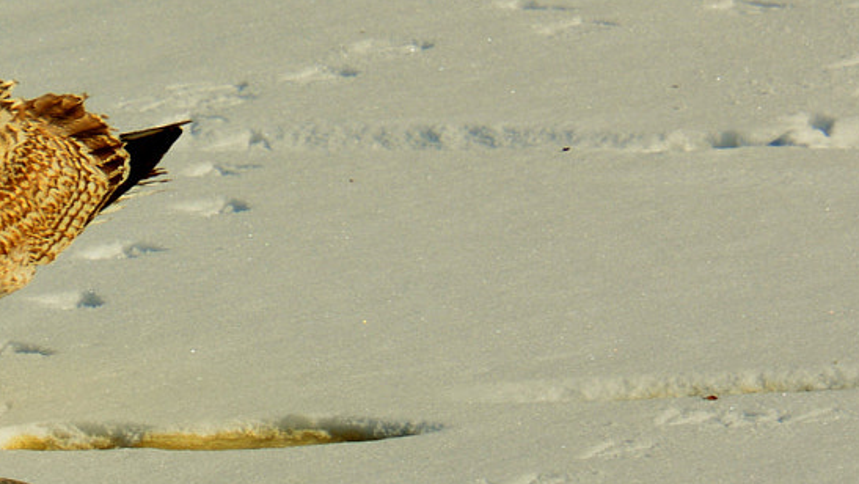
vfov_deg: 1.3
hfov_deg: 2.3
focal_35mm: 919
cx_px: -11
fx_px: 20937
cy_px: 116
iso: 100
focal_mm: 200
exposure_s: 1/160
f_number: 11
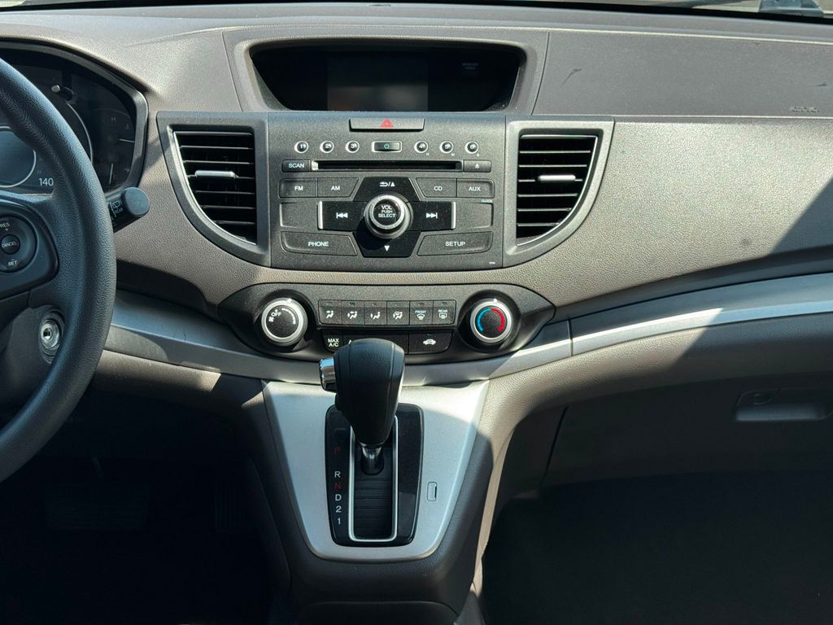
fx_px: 1155
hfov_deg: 39.7
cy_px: 312
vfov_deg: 30.3
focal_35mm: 48
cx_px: 416
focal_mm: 6.76
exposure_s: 1/765
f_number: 1.78
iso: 64
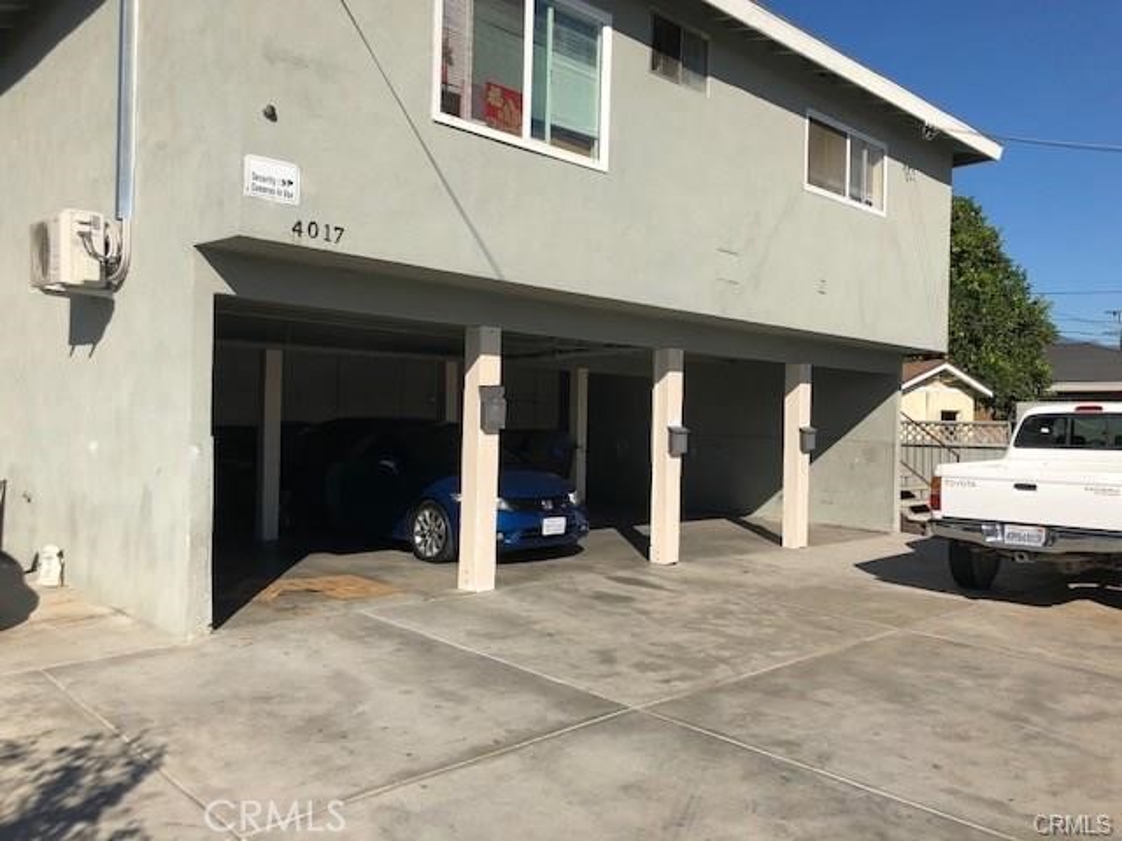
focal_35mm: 28
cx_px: 561
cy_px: 420
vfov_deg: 49.7
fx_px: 908
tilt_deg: -0.3
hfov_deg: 63.4
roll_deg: -0.7
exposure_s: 1/3040
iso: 25
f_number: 1.8
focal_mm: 4
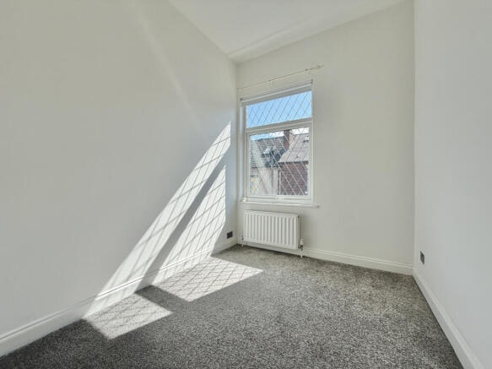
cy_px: 184
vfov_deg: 85.7
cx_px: 246
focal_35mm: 14
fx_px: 199
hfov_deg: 102.1
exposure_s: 1/254
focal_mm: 2.22
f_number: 2.2
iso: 40
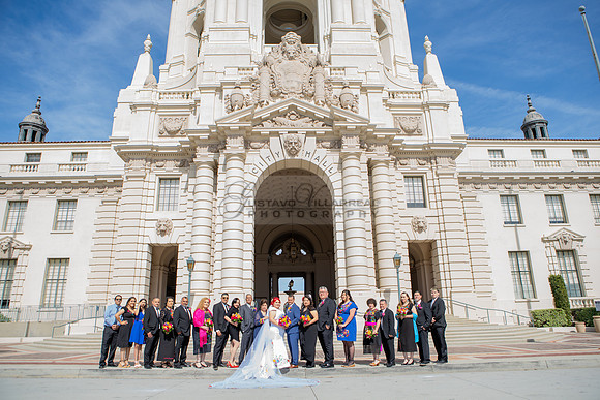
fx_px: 400
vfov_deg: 53.2
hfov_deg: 73.7
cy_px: 200
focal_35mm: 24
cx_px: 300
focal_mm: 24
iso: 100
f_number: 5.6
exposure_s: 1/200
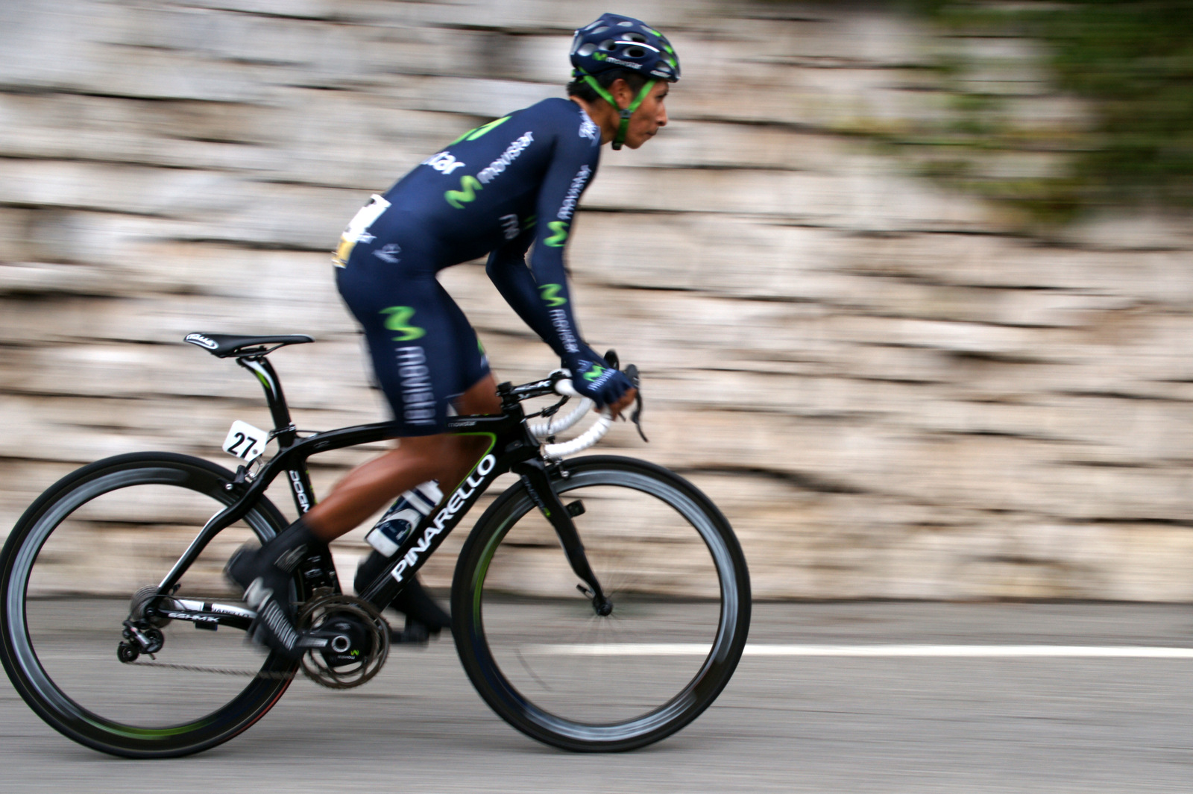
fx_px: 2318
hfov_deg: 28.9
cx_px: 596
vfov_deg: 19.4
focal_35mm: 70
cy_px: 397
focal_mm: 70
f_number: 13
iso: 200
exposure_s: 1/40
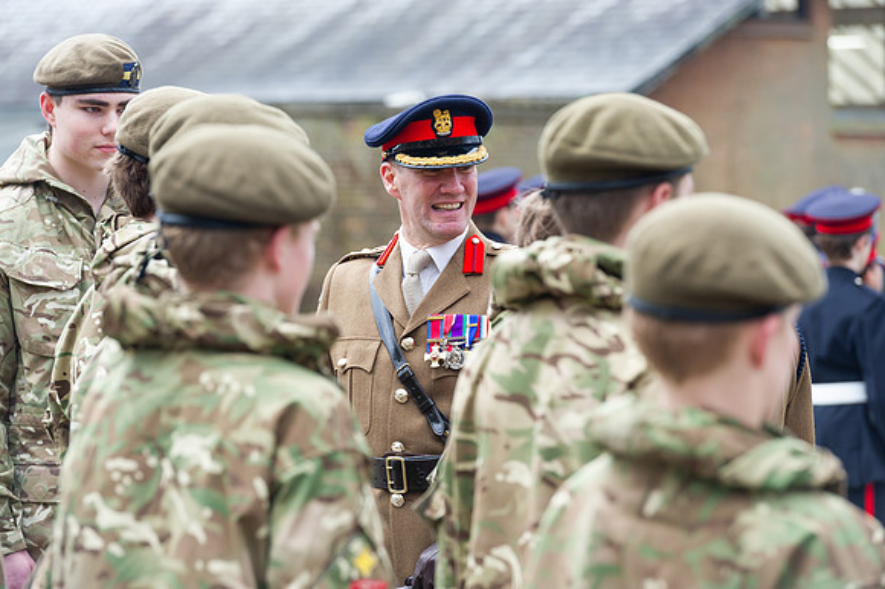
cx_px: 430
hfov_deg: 10.0
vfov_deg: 6.7
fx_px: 5055
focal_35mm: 206
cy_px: 286
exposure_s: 1/250
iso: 900
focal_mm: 200
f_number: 6.3
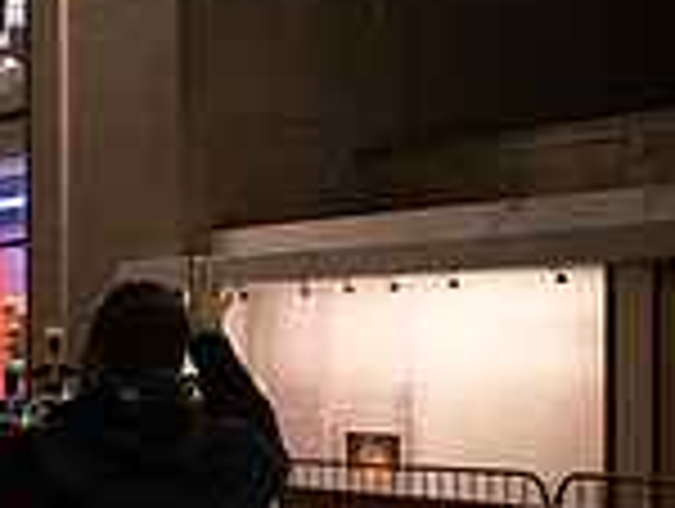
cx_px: -608
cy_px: 371
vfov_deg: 16.6
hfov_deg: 17.2
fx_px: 1738
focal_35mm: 89
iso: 8000
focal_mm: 24
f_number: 2.8
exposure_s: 1/320
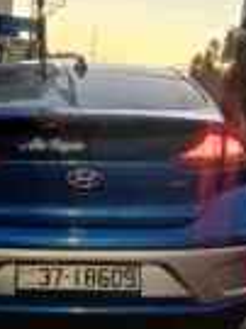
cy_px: 200
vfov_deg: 28.5
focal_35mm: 68
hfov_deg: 21.5
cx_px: 83
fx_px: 645
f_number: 1.75
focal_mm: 5.25
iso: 1707
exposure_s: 1/50
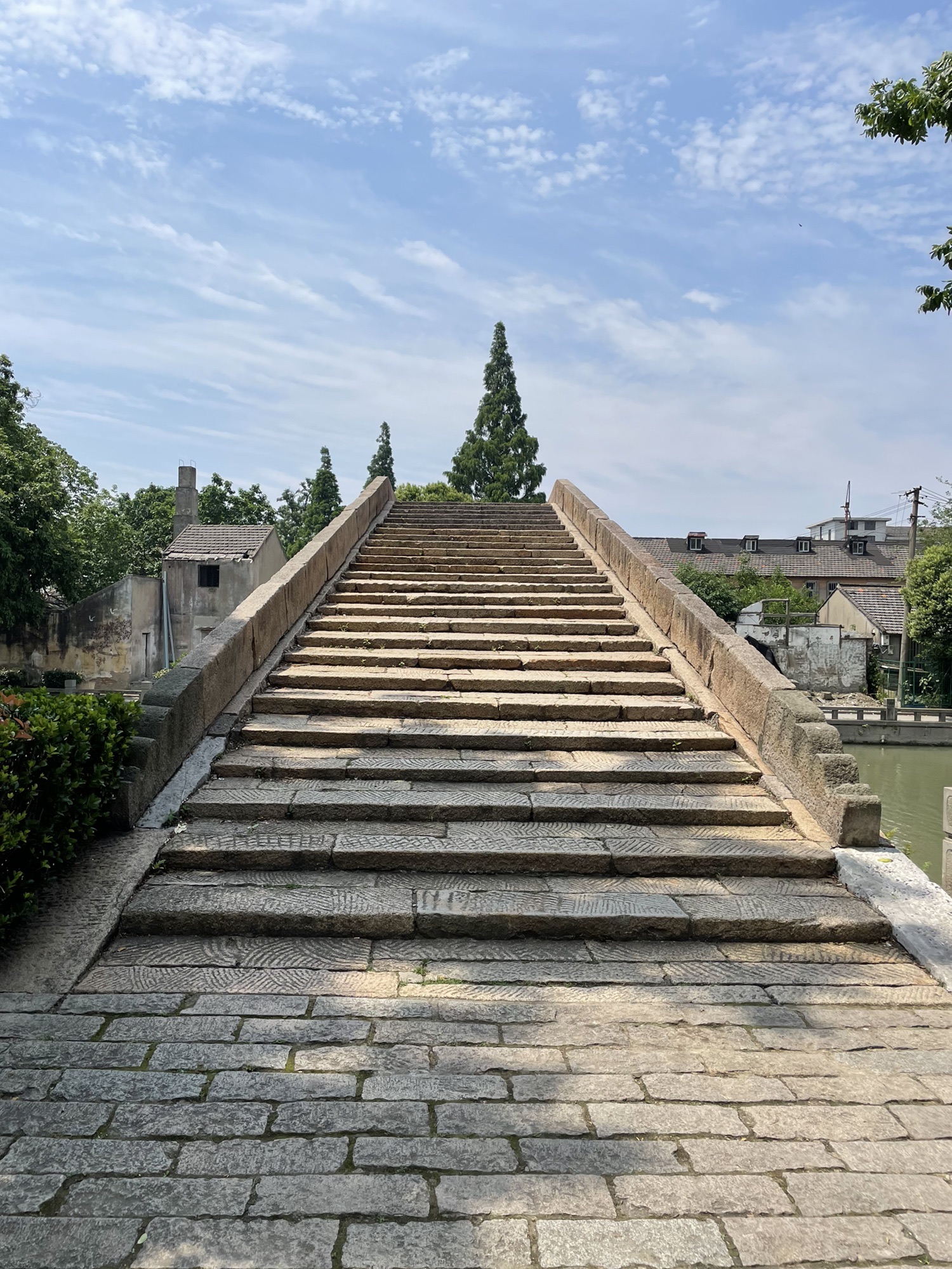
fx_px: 953
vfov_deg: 67.3
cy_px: 634
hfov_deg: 53.1
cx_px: 476
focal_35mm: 26
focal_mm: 4.2
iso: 32
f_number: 1.6
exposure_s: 1/5291
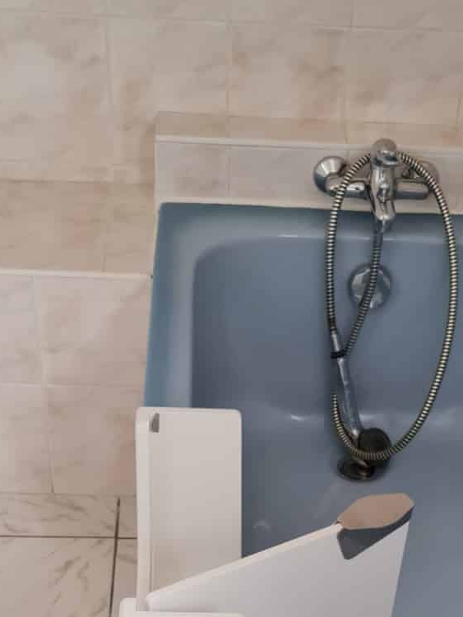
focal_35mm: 64
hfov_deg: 22.9
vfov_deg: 28.5
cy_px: 605
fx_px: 1141
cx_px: 265
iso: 250
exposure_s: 1/50
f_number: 1.8
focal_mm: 7
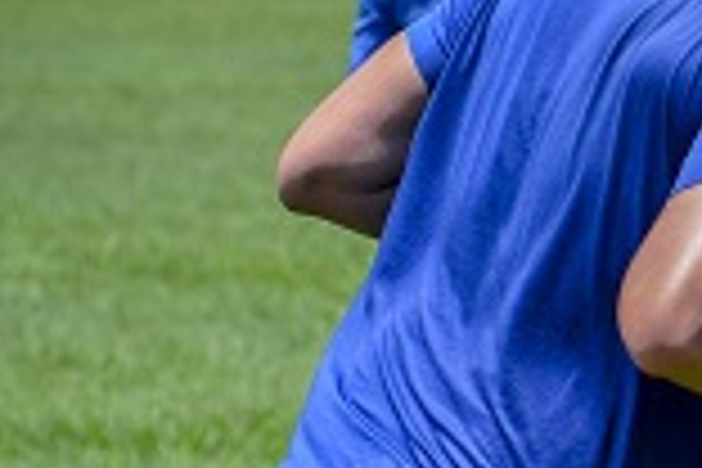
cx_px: 1287
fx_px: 6123
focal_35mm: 314
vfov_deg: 4.4
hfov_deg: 6.4
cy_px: 601
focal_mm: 70
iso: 250
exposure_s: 1/2000
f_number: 4
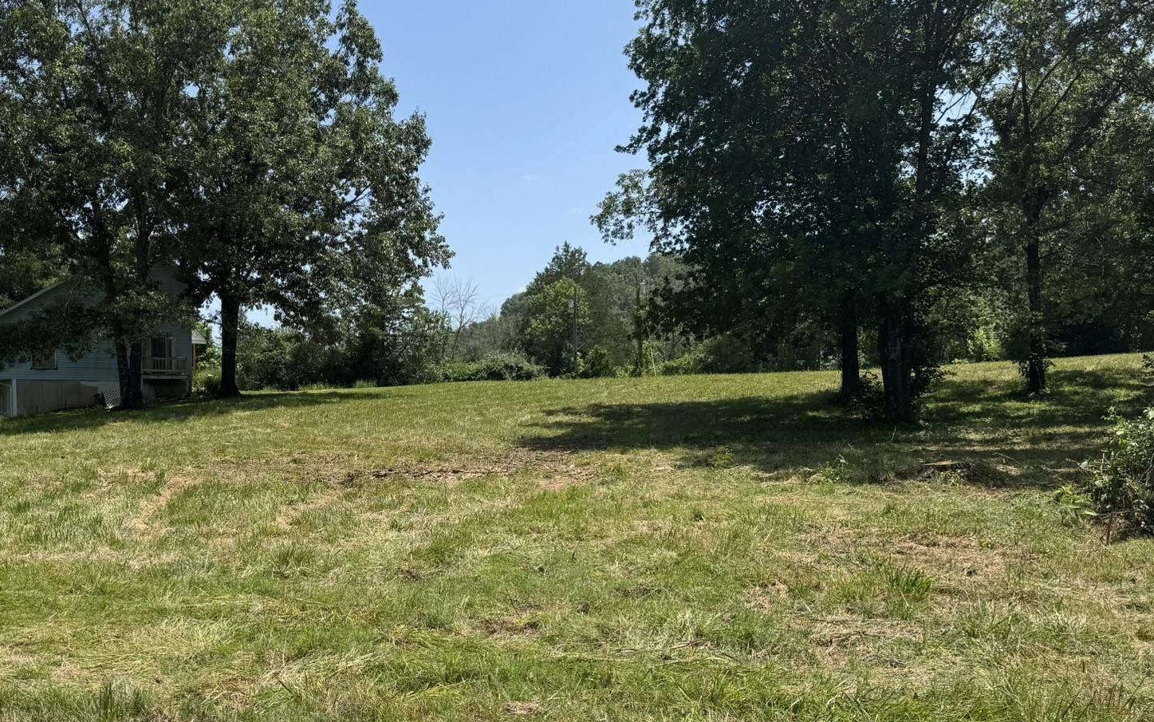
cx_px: 364
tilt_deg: -1.1
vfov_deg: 35.2
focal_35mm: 36
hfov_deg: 52.7
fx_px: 1132
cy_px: 436
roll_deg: +1.2
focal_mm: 6.76
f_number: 1.78
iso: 80
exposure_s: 1/3597
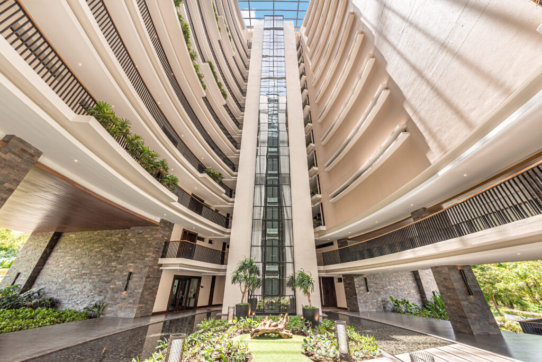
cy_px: 181
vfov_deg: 90.1
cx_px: 271
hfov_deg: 112.6
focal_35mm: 12
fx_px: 181
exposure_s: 1/500
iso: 100
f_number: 8
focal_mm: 12
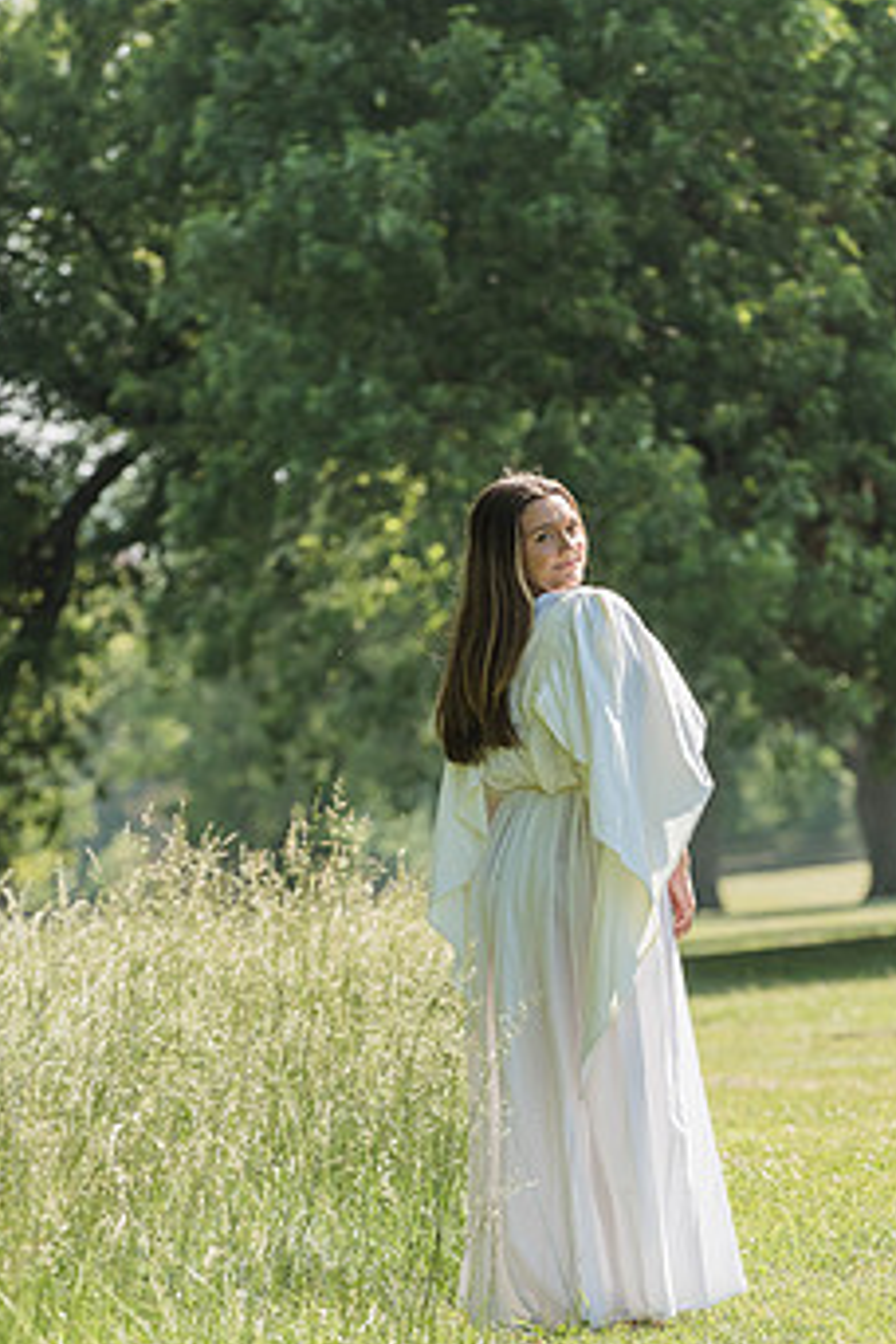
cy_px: 758
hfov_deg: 5.2
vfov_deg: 7.8
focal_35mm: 263
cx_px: 503
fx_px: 9818
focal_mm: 200
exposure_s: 1/2500
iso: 1000
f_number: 6.3
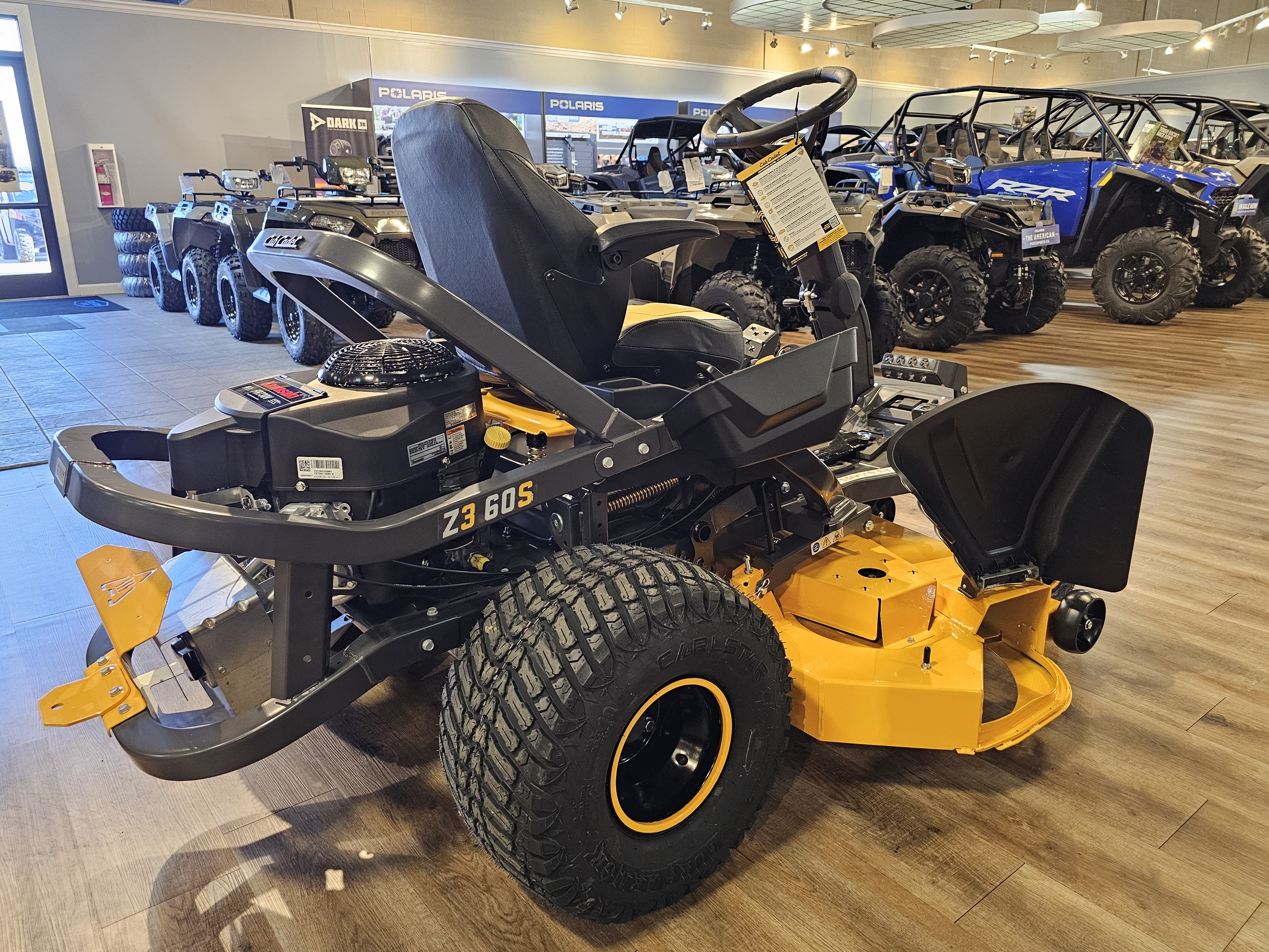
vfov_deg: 56.8
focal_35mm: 24
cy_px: 475
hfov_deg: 71.6
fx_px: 880
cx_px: 624
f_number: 1.7
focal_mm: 6.3
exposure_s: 1/60
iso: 500
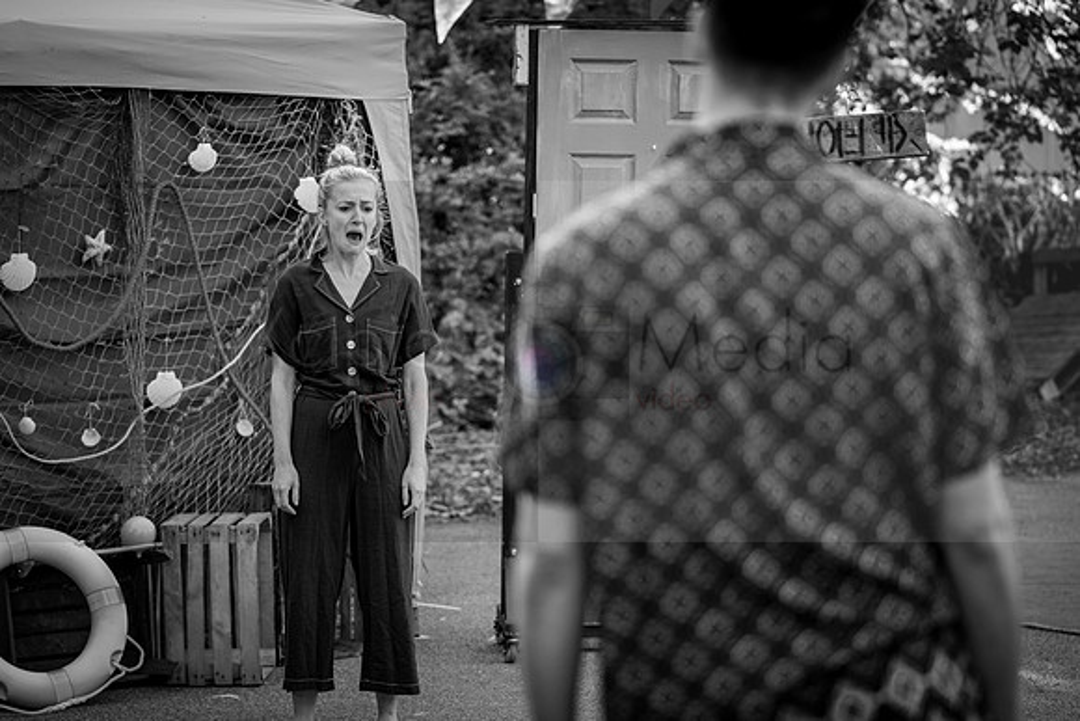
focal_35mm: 102
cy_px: 365
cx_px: 534
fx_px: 3066
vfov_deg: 13.4
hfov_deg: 20.0
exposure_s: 1/100
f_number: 2.8
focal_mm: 91
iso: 125
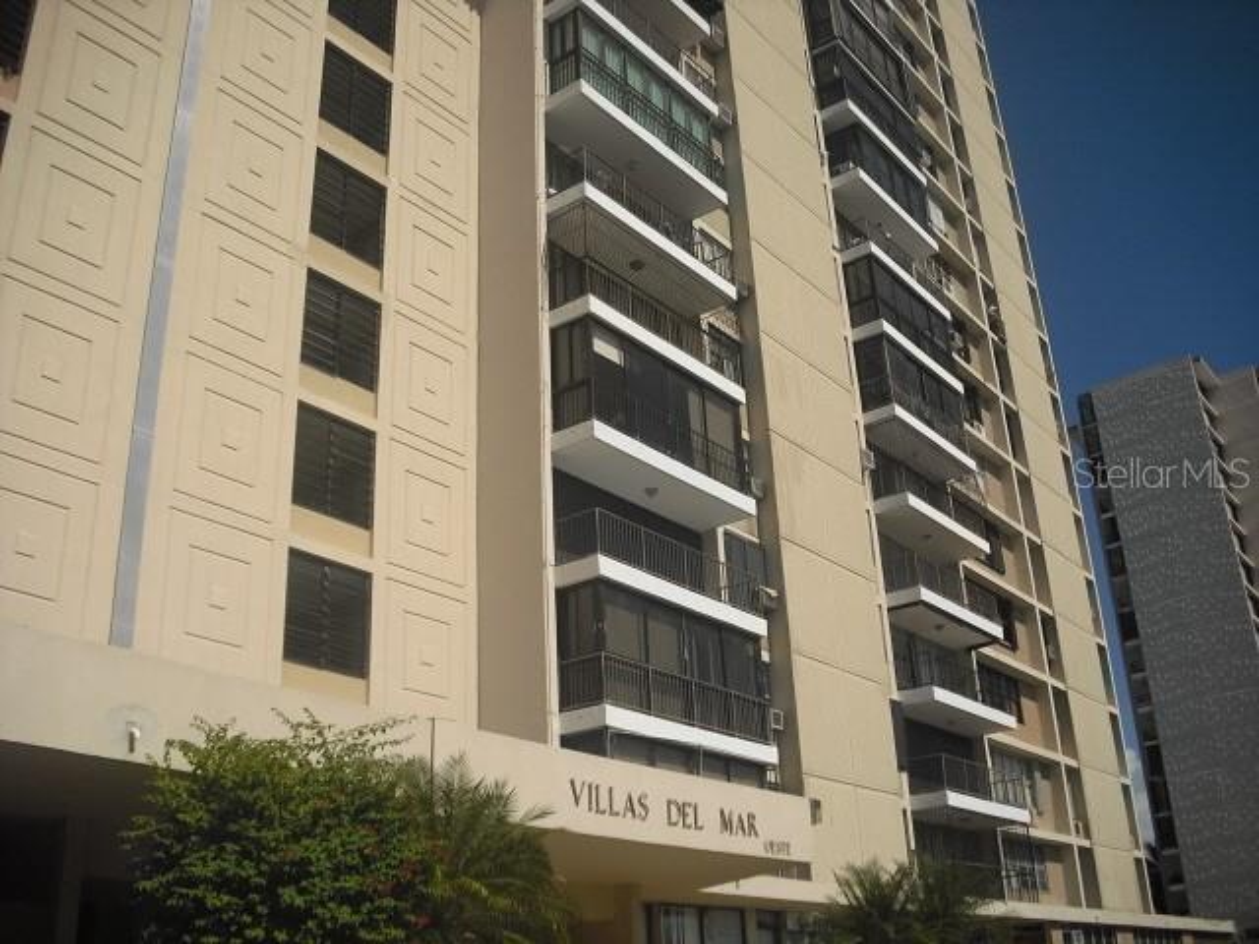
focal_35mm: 38
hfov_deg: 49.0
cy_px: 472
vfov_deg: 37.7
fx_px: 1382
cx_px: 630
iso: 64
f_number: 5.6
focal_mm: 6.2
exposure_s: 1/800
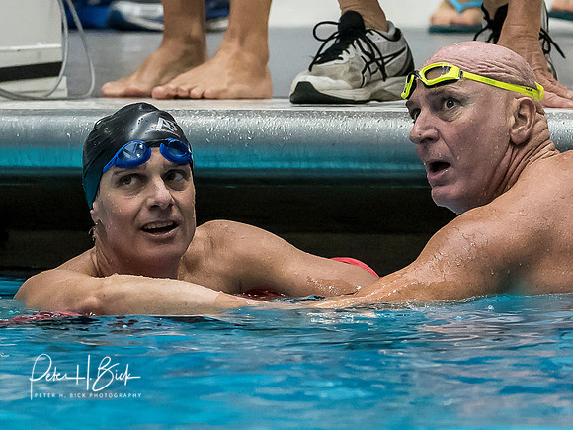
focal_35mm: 1104
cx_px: 276
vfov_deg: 1.3
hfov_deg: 1.8
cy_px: 236
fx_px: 18281
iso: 2500
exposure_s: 1/800
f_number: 2.8
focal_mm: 200
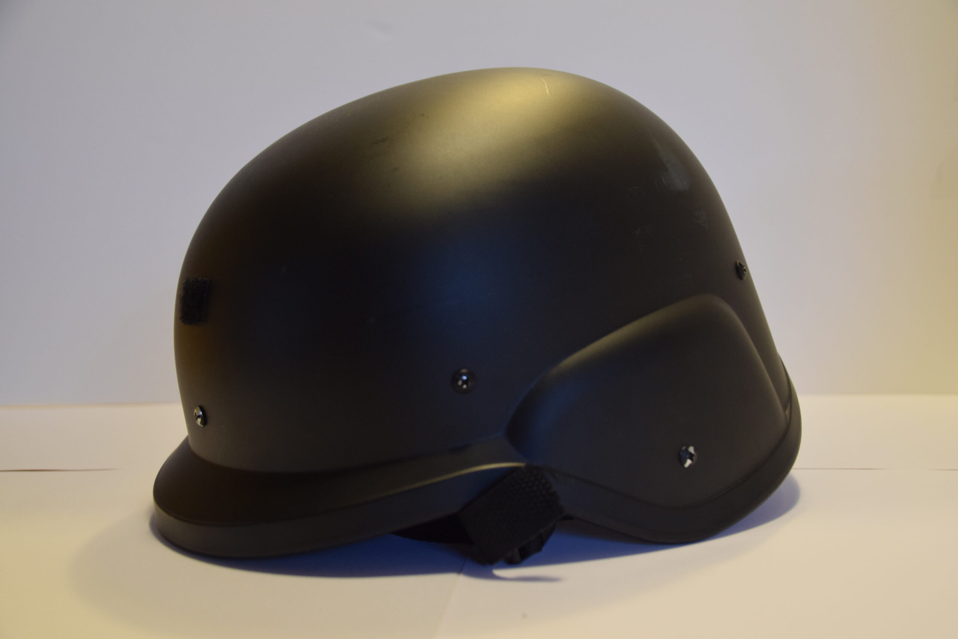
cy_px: 320
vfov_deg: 33.0
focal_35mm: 40
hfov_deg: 47.9
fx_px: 1078
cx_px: 479
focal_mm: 27
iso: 800
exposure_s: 1/50
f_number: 4
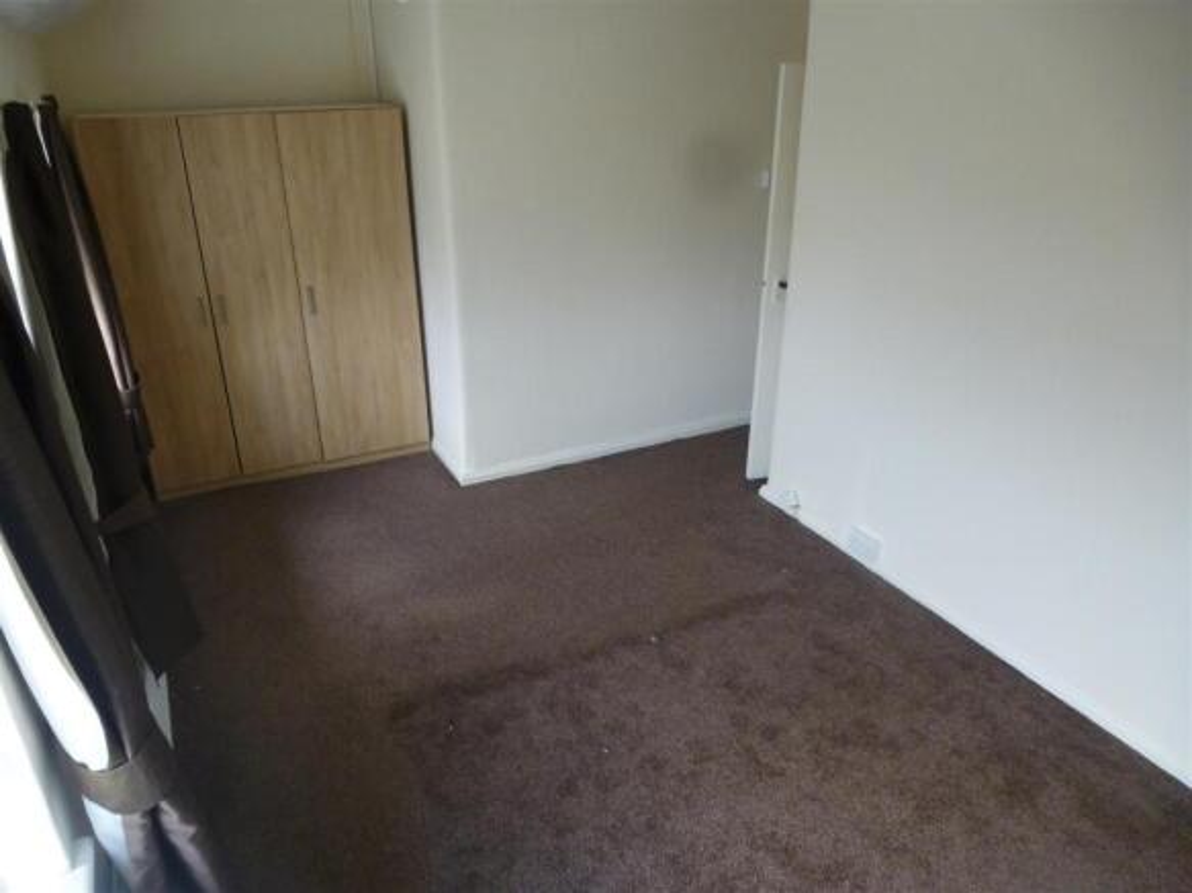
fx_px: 826
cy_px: 446
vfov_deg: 56.8
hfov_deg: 71.6
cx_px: 596
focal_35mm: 24
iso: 400
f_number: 3.3
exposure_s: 1/20
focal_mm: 4.3
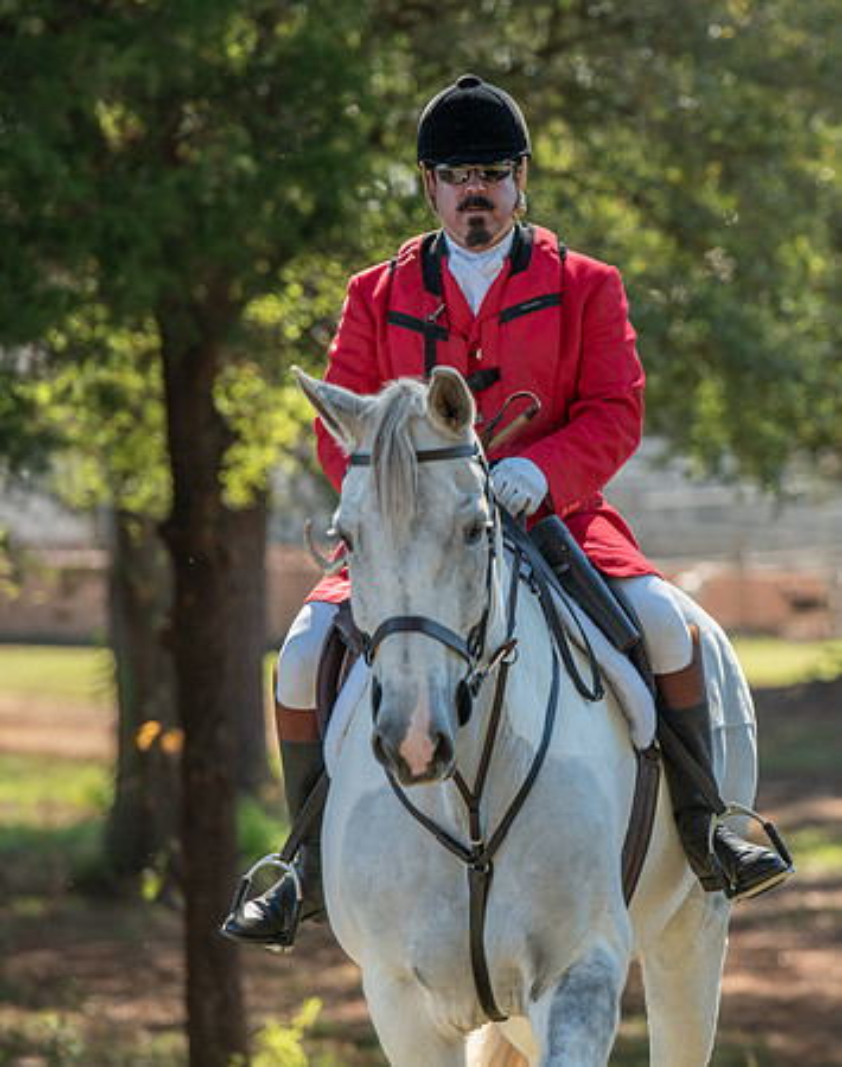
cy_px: 548
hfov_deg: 5.3
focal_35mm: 291
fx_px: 9156
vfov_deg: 6.7
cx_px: 580
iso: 280
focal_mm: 185
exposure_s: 1/250
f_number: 4.5
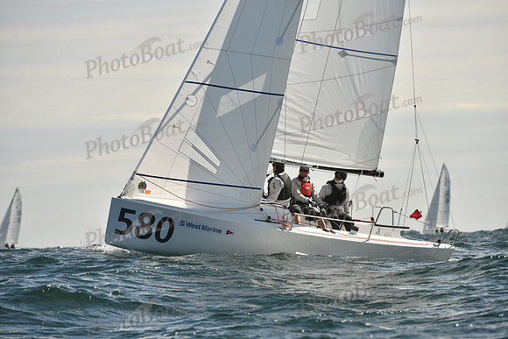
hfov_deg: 6.2
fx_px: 4658
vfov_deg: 4.2
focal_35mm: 330
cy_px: 170
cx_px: 254
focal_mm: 330
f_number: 7.1
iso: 250
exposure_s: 1/1250
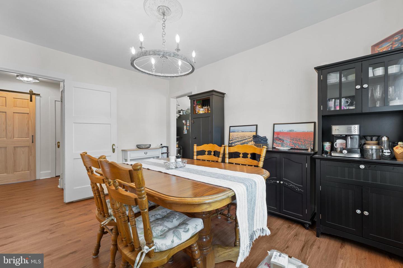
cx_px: 202
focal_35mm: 15
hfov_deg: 100.4
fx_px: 168
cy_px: 134
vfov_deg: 77.3
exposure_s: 1.3
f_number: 7.1
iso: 200
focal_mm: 10
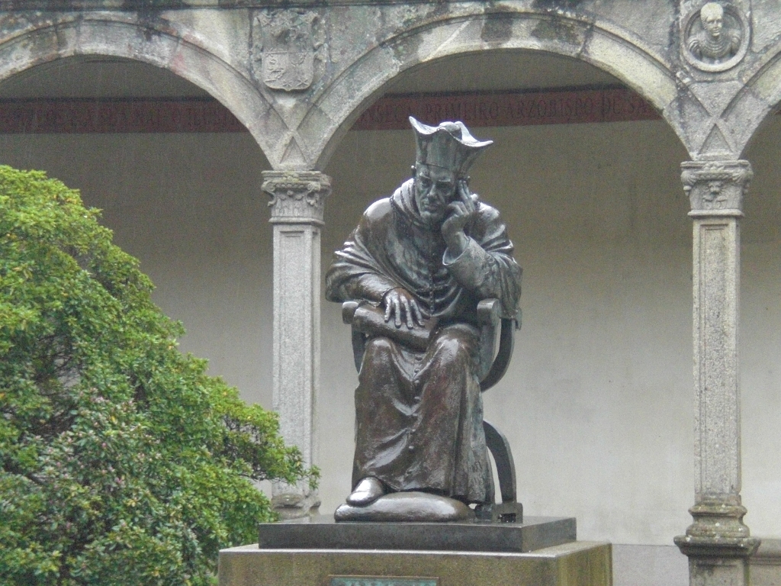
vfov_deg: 13.0
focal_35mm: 114
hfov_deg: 17.3
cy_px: 293
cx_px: 390
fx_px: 2572
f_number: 5.9
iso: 800
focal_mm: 18.9
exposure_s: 1/100
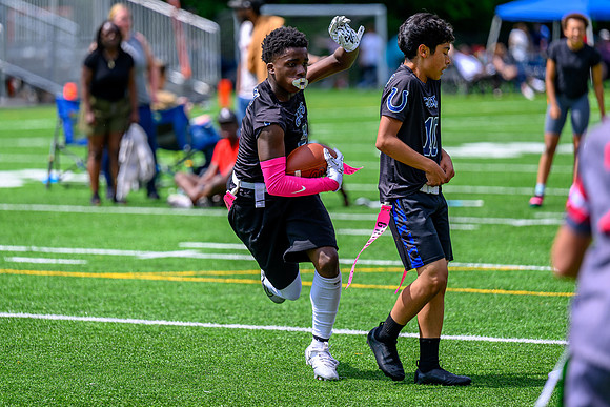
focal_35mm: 216
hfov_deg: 9.5
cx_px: 291
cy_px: 174
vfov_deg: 6.4
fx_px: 3666
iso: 72
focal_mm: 185
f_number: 3.2
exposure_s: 1/800
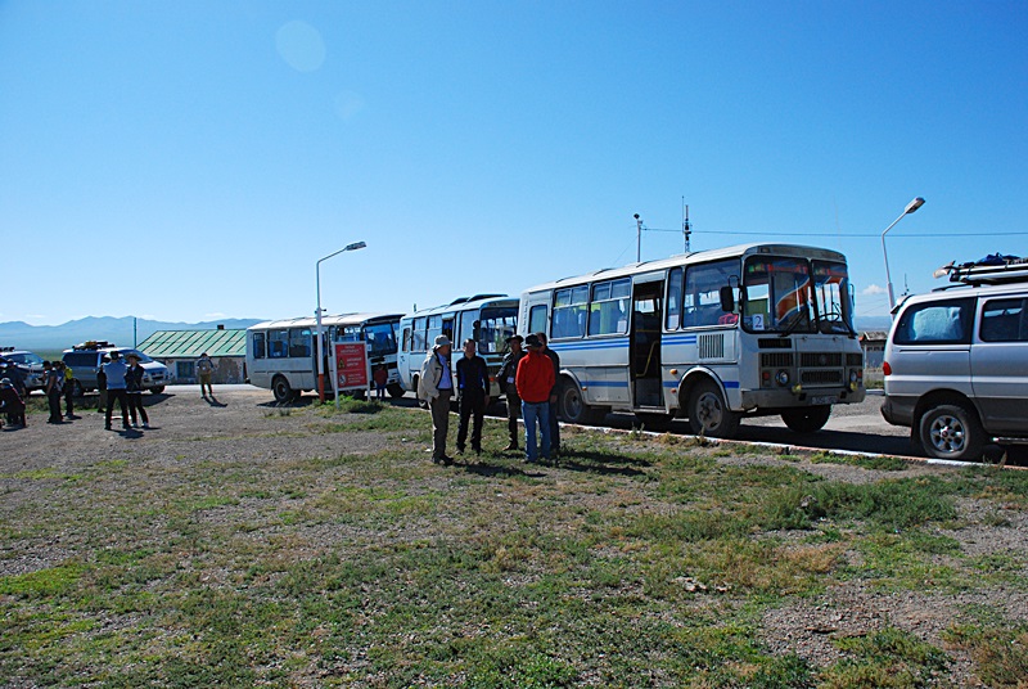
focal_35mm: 27
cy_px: 344
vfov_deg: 48.1
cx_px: 514
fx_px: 772
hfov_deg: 67.3
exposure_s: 1/2000
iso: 400
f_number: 6.3
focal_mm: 18
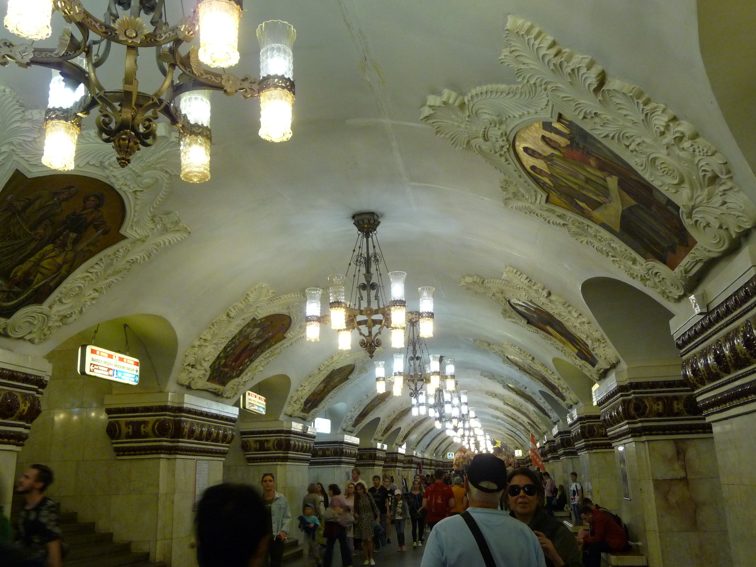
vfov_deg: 44.2
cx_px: 378
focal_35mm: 32
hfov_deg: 56.8
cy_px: 284
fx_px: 699
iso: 320
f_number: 3.5
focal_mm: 5.3
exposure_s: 1/30
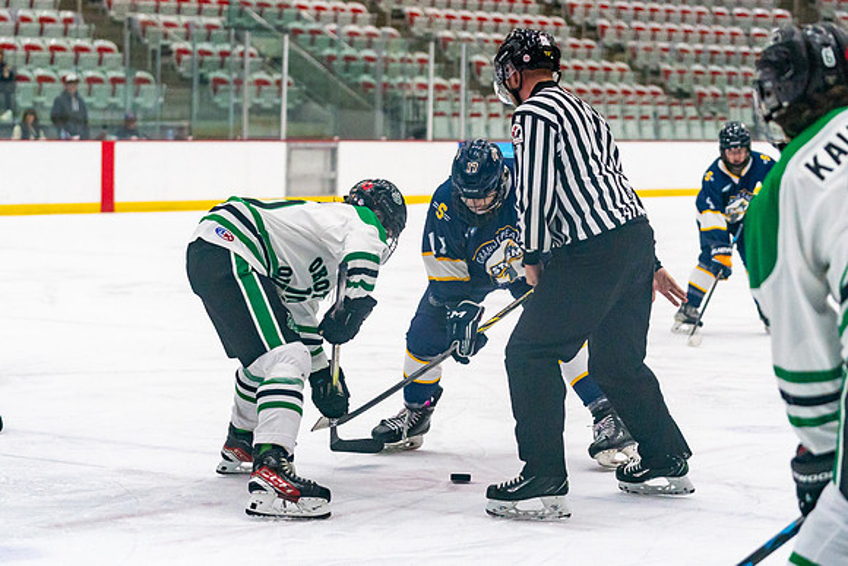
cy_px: 301
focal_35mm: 105
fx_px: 2477
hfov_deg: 19.4
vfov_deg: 13.0
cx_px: 405
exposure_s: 1/1600
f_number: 2.8
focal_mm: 70
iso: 4000
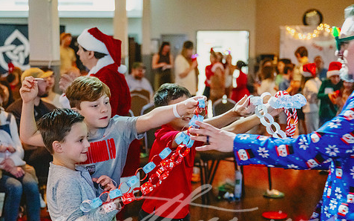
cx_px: 169
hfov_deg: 33.0
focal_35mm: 62
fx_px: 598
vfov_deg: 20.9
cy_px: 142
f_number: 2.8
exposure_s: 1/250
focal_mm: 50
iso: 8000
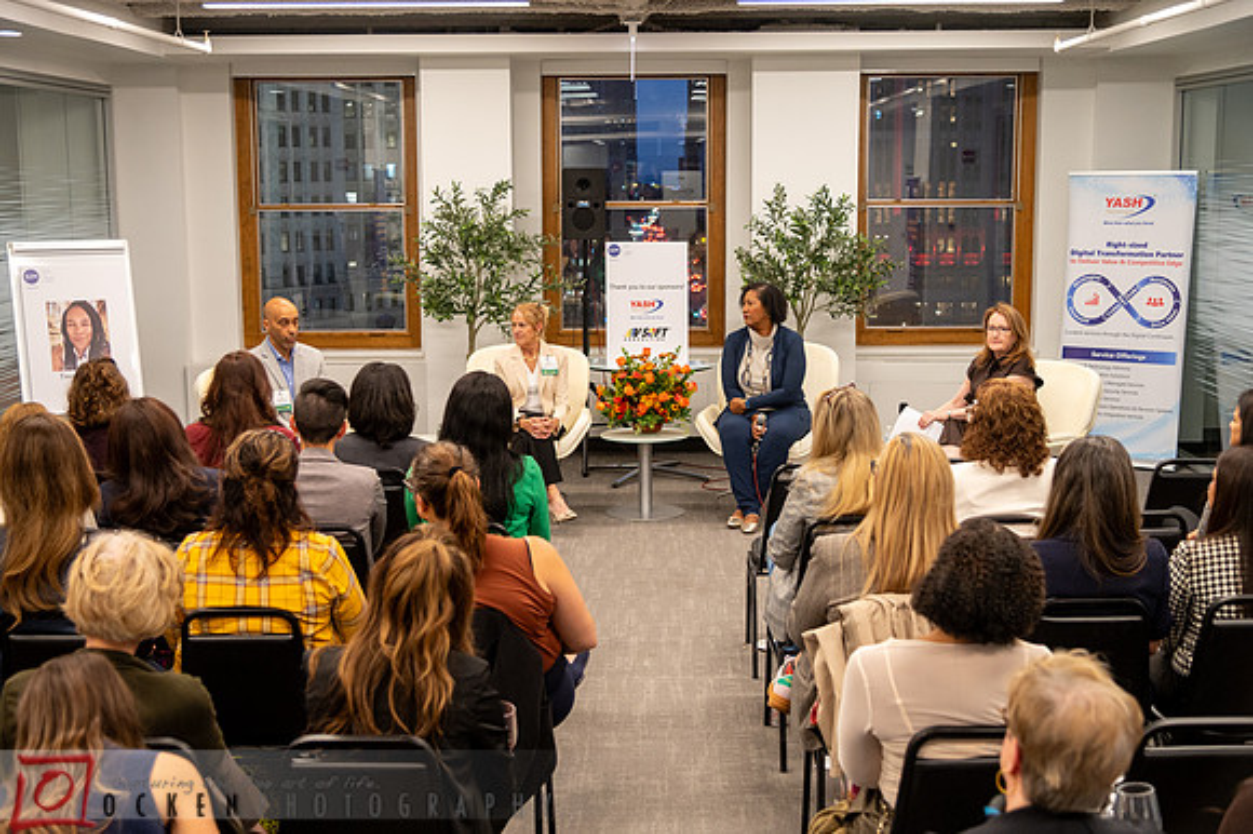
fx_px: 1600
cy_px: 417
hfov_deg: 42.8
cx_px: 626
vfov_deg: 29.2
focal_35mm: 46
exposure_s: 1/100
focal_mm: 46
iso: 1600
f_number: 4
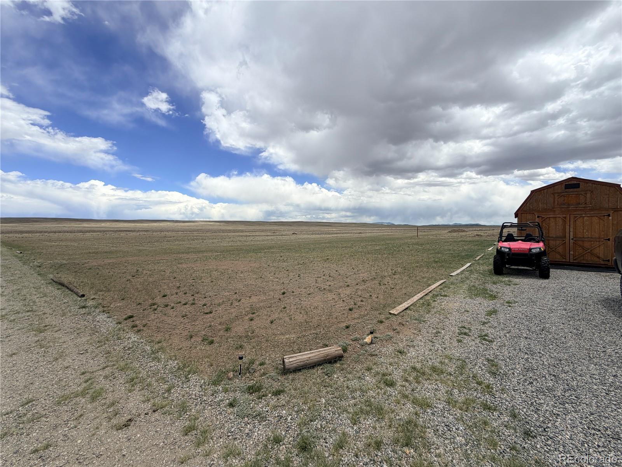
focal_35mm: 14
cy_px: 234
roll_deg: -0.7
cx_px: 311
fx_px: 252
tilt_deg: -2.3
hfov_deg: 102.1
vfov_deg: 85.7
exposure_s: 1/1235
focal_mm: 2.22
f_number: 2.2
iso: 20
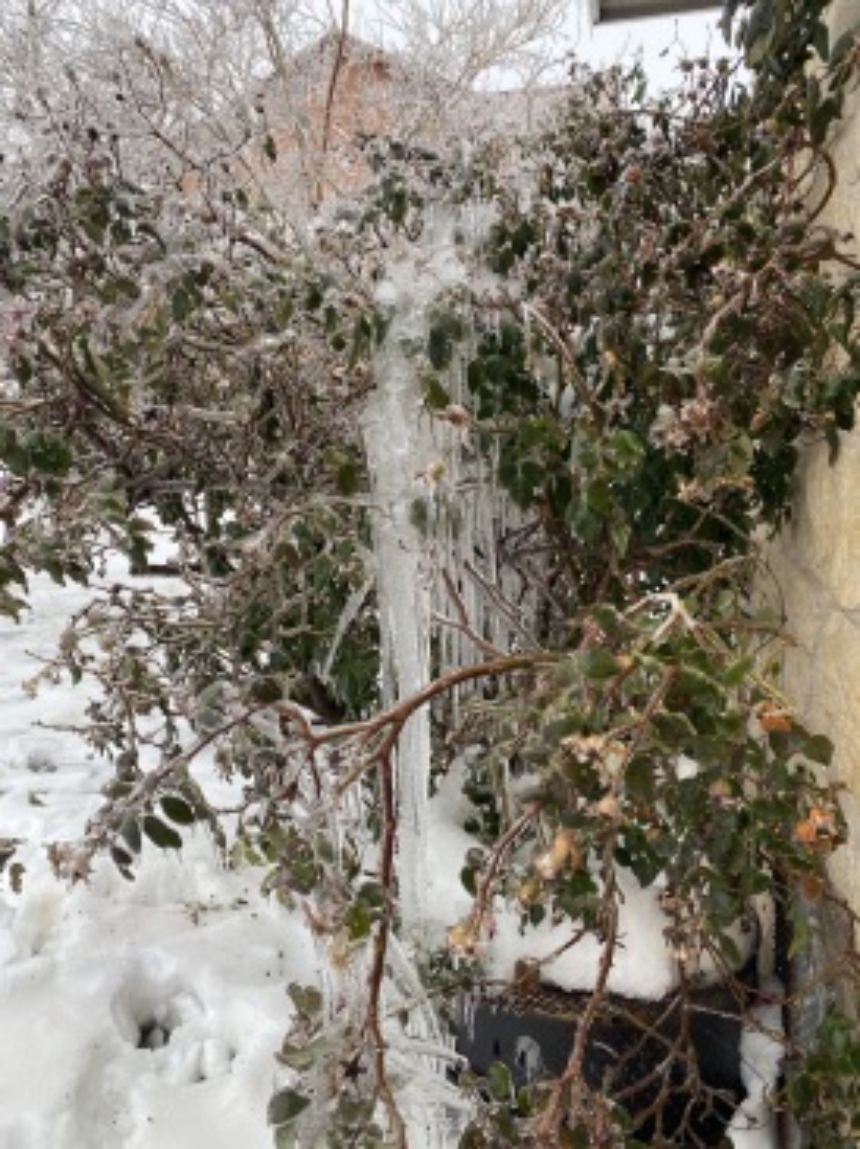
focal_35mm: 26
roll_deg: +0.7
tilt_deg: -9.4
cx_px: 430
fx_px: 862
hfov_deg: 53.0
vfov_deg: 67.3
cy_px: 574
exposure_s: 1/390
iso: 32
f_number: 1.8
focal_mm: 4.25
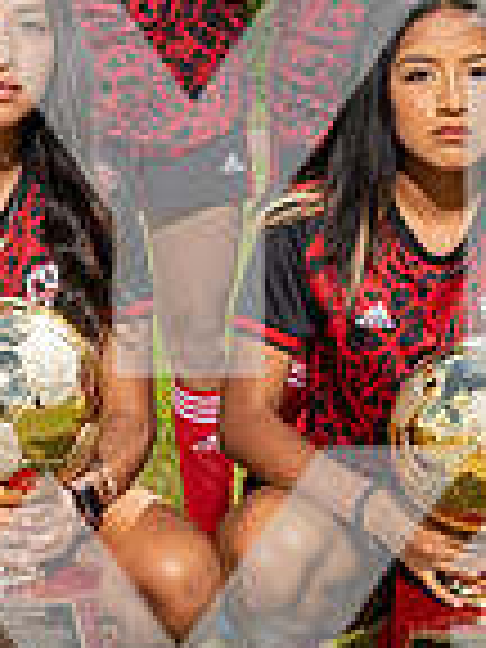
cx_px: 378
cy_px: 142
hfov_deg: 15.8
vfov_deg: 20.9
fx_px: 1741
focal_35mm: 93
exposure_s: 1/250
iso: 100
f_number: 8
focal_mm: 24
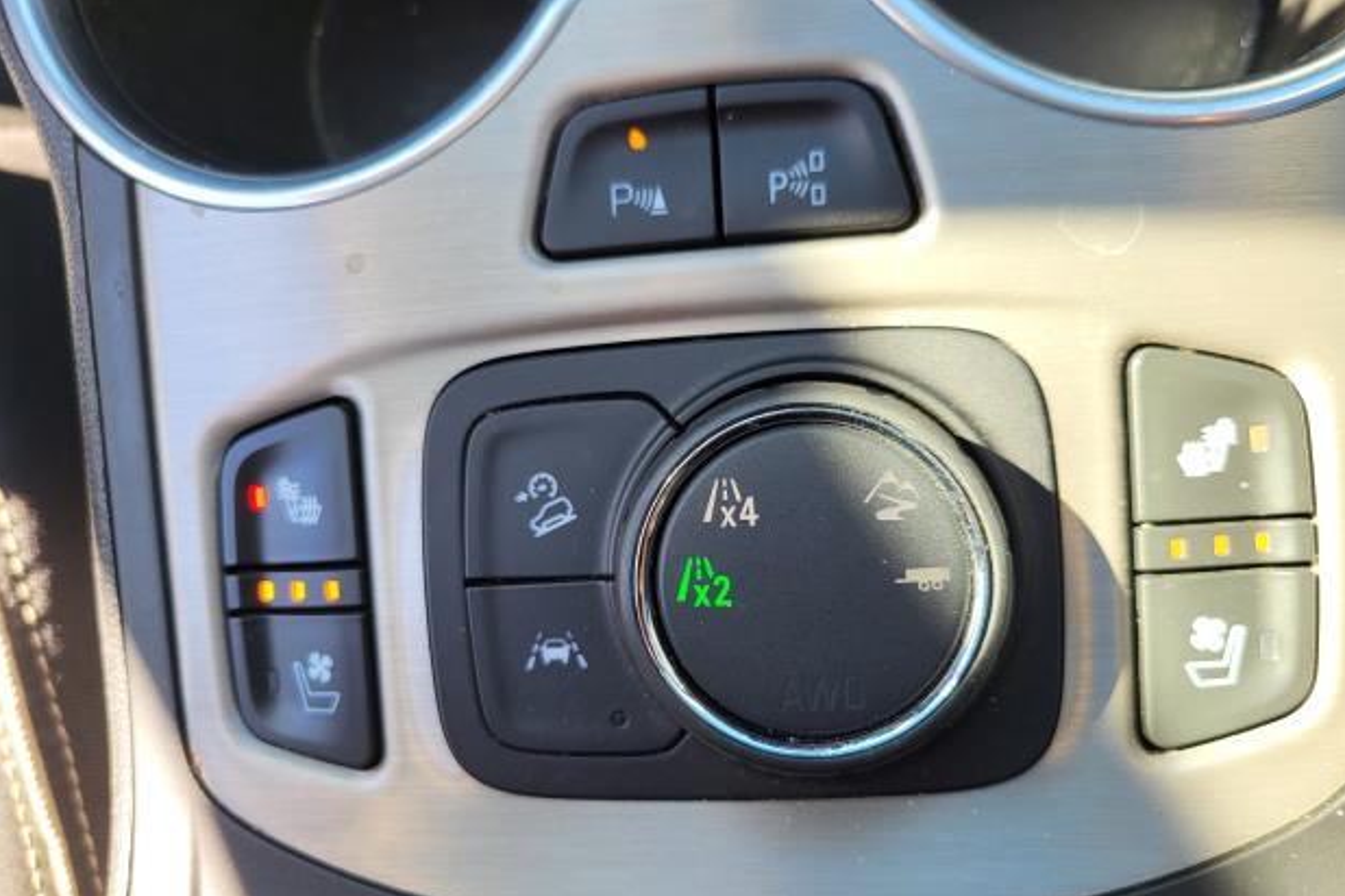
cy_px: 485
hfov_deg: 65.5
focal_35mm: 28
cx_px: 692
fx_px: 1046
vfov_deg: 46.4
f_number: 1.8
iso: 40
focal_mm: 5.4
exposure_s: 1/169
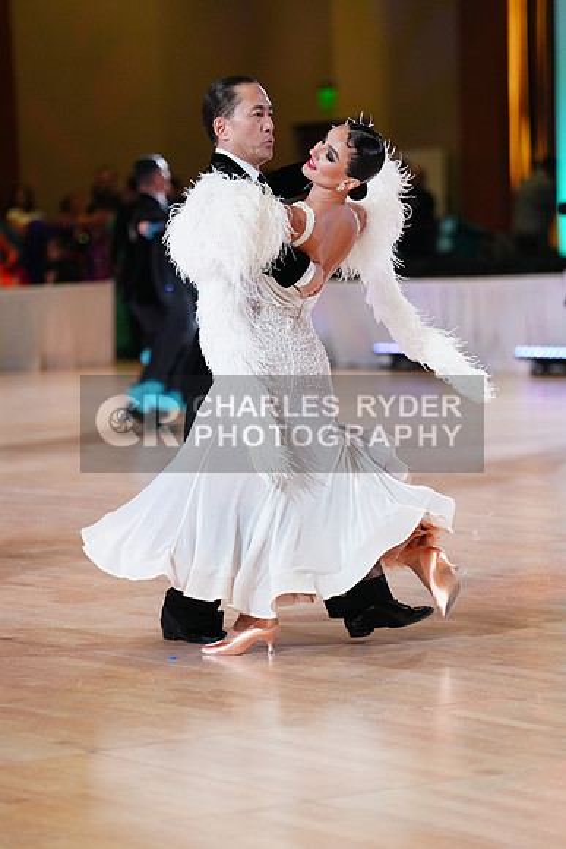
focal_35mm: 147
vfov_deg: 14.0
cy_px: 424
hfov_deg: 9.3
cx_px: 283
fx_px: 3464
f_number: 2.8
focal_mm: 147
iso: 2000
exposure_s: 1/400
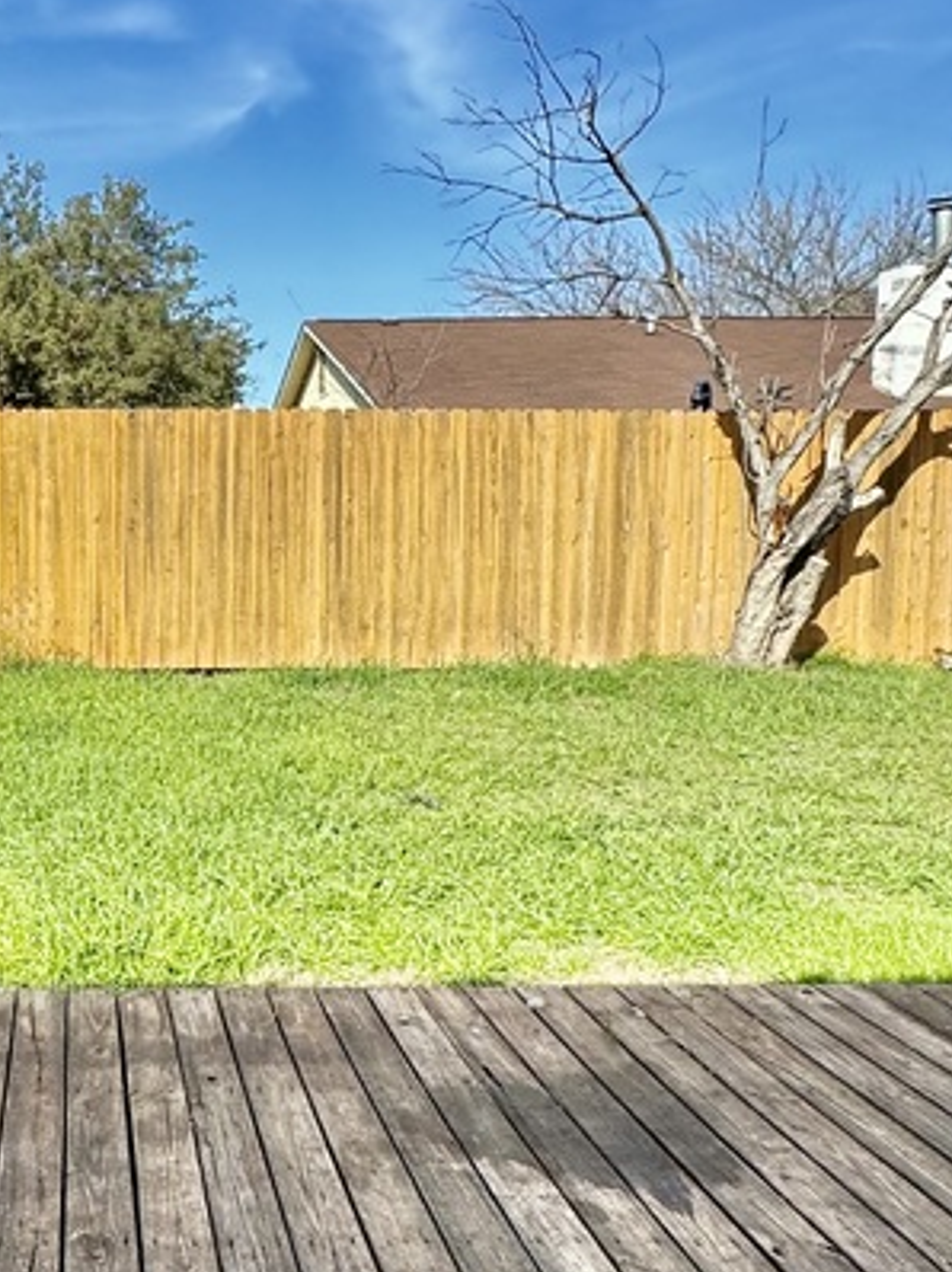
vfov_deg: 49.0
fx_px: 1395
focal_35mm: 38
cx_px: 48
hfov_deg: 34.9
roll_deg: +0.3
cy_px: 636
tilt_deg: -3.8
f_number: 2.2
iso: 50
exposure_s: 1/1198
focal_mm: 2.22
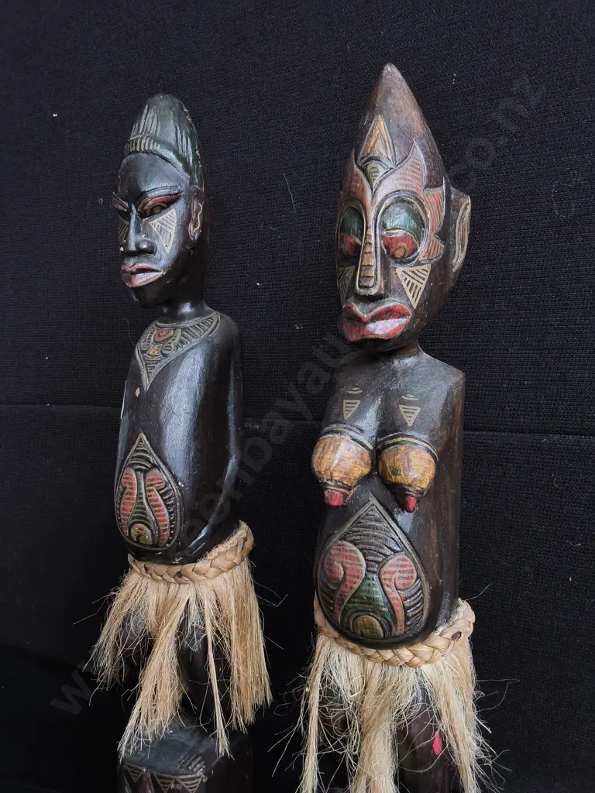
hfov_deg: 51.4
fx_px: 619
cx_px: 298
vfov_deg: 65.3
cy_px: 396
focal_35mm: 27
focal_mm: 2.87
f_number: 2
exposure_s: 1/100
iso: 80
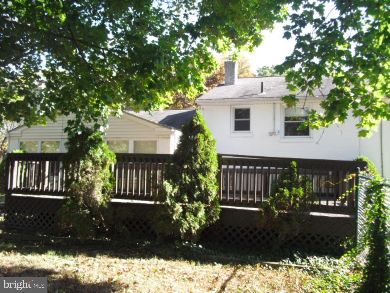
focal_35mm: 36
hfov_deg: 51.4
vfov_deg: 39.7
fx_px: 406
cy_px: 146
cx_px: 195
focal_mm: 6.3
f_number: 3.1
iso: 100
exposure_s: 1/200
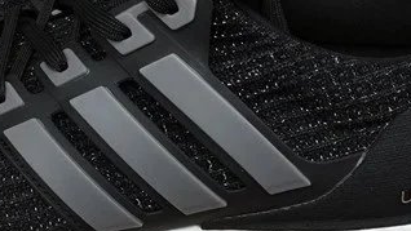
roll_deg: -1.5
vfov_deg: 14.3
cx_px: 141
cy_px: 174
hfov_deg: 25.2
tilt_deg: -30.4
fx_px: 916
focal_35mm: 84
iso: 25
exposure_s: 1/123
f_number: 2.4
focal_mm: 3.3
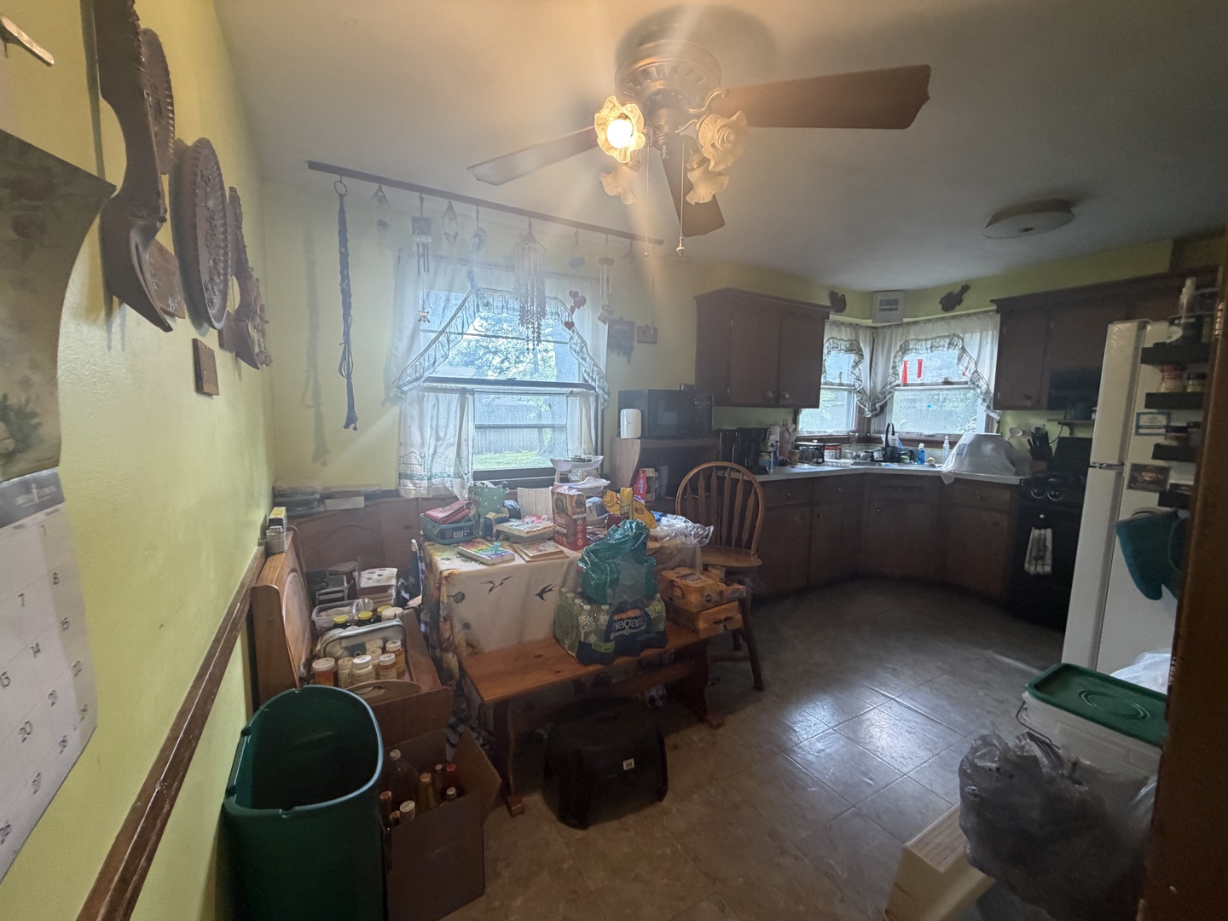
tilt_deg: -6.1
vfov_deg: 85.7
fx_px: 497
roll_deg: -0.3
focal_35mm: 14
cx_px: 614
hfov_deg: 102.1
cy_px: 460
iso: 250
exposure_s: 1/60
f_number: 2.2
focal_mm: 2.22
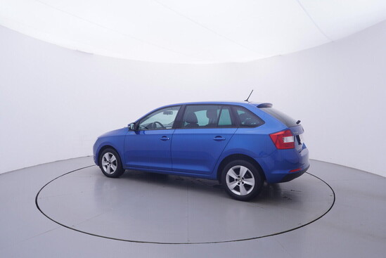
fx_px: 241
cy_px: 129
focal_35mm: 22
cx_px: 193
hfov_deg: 77.3
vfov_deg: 56.2
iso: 200
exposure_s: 1/80
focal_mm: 15
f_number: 5
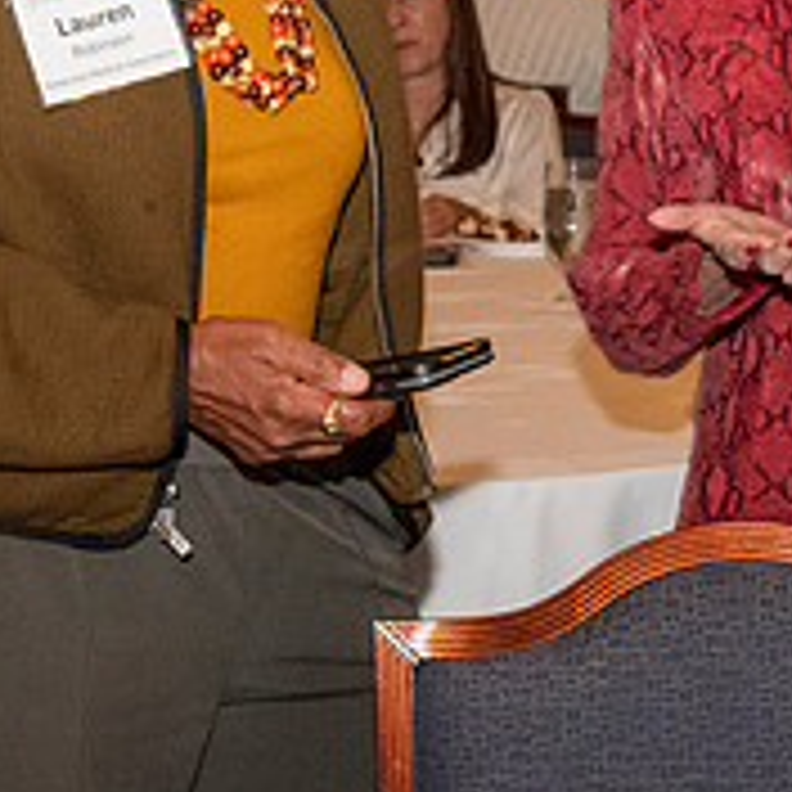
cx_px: 756
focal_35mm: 143
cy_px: 92
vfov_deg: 12.1
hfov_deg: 12.1
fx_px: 3702
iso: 4000
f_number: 8
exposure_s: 1/80
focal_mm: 34
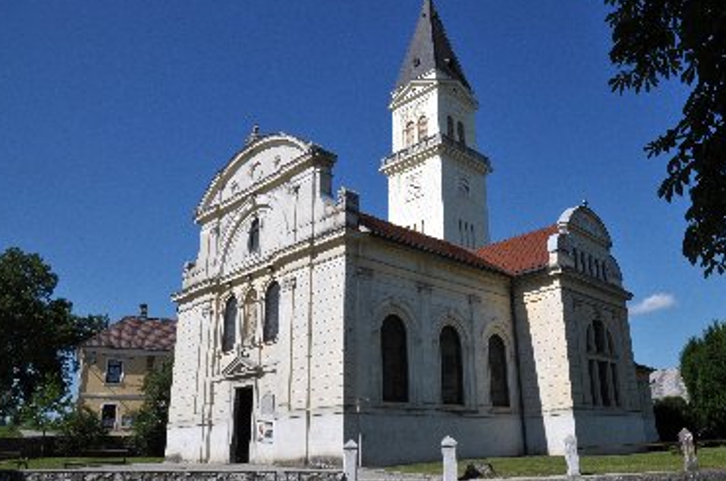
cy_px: 214
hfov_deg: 63.5
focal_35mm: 29
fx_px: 584
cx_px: 415
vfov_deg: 44.7
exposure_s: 1/500
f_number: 14
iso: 400
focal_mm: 16
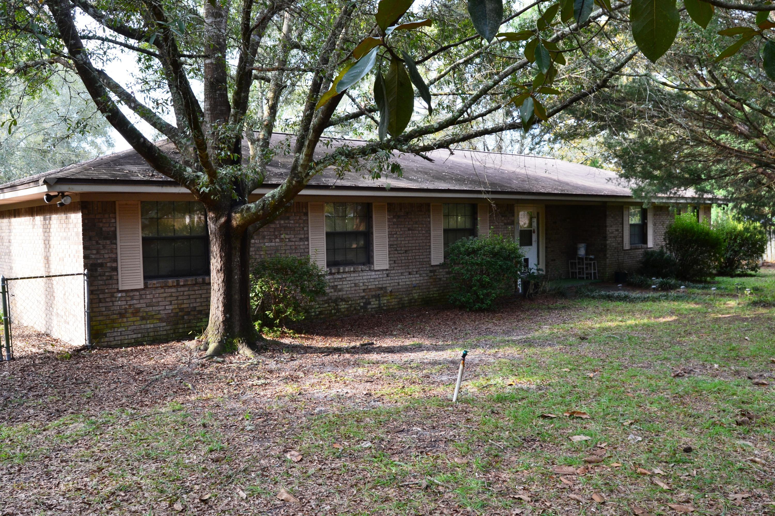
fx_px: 646
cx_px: 388
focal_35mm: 30
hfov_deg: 61.9
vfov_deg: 43.6
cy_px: 258
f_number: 8
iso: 400
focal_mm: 20
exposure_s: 1/80
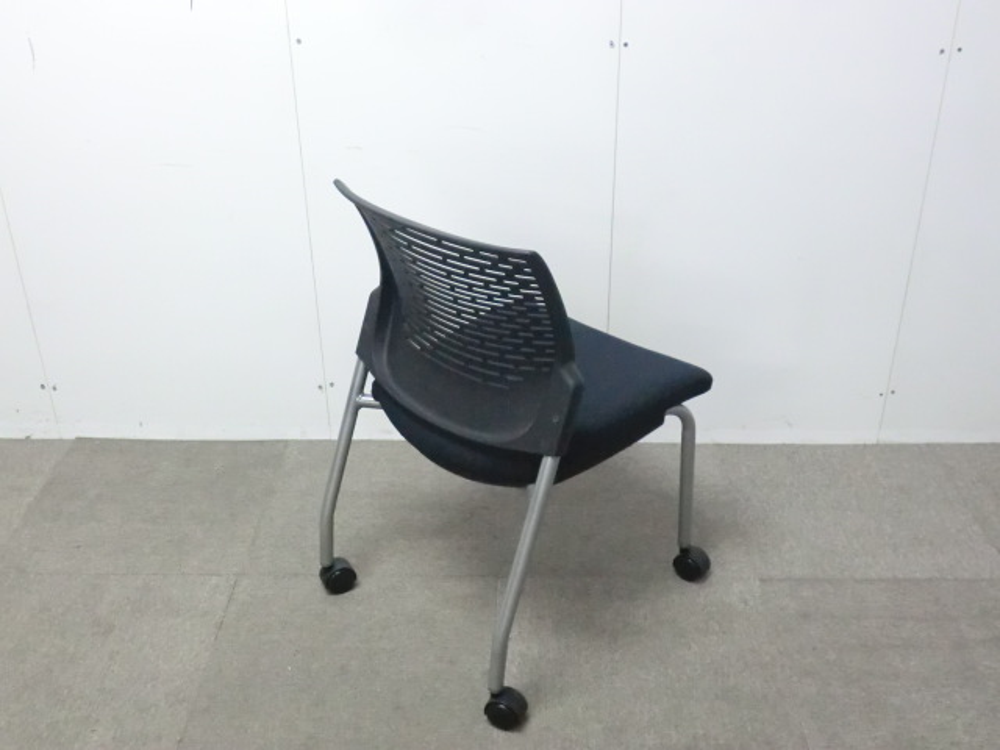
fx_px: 1098
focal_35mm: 38
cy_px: 375
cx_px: 500
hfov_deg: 49.0
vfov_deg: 37.7
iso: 800
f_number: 3.9
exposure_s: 1/30
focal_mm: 6.9
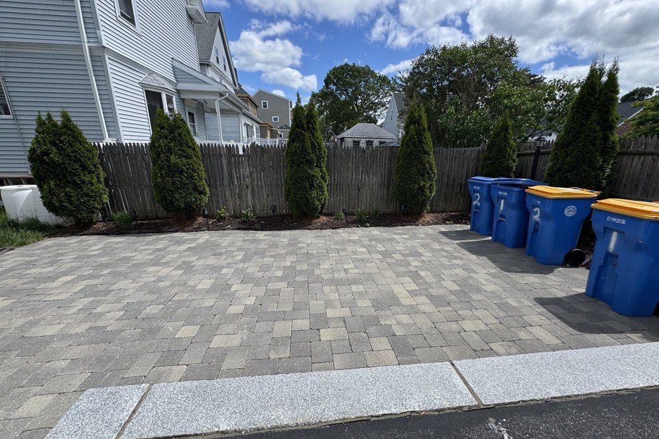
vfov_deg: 77.3
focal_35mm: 15
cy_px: 229
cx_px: 338
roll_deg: -0.6
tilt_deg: -15.6
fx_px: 275
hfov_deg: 100.4
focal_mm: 2.22
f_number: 2.2
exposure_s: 1/1094
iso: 50
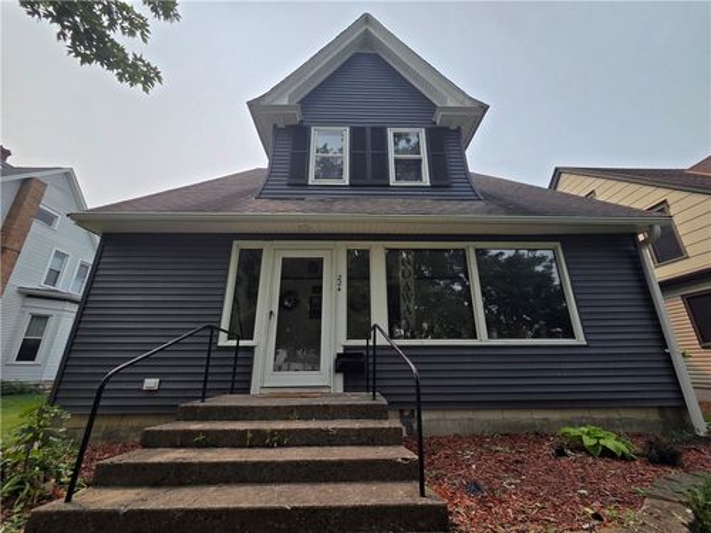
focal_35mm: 13
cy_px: 266
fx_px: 267
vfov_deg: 89.9
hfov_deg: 106.2
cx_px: 356
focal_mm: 2.2
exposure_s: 1/2701
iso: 50
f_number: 2.2
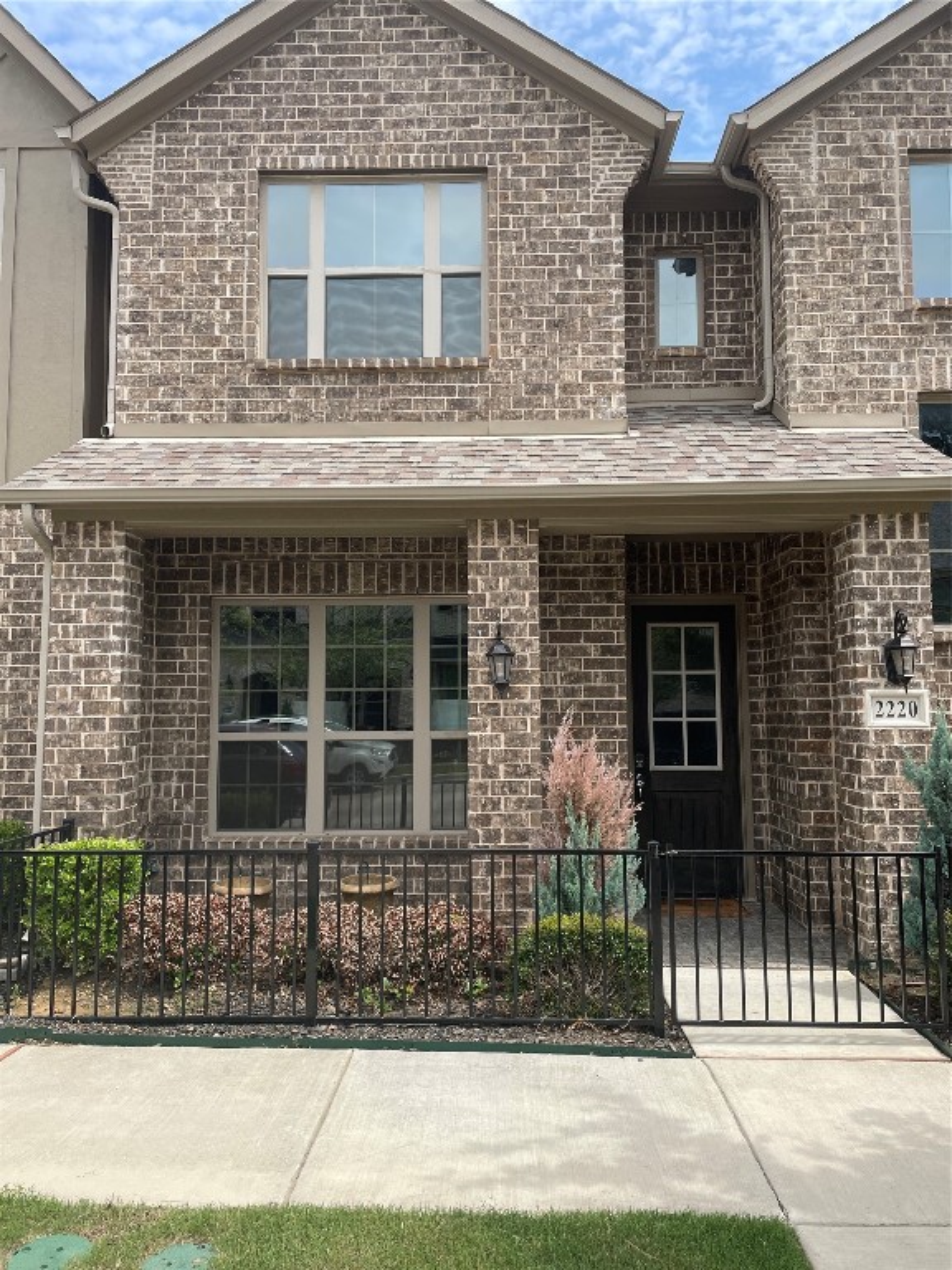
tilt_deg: +4.7
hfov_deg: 53.1
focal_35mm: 26
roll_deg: +0.6
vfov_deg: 67.3
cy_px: 635
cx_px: 476
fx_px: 953
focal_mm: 4.2
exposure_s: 1/2053
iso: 32
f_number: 1.6
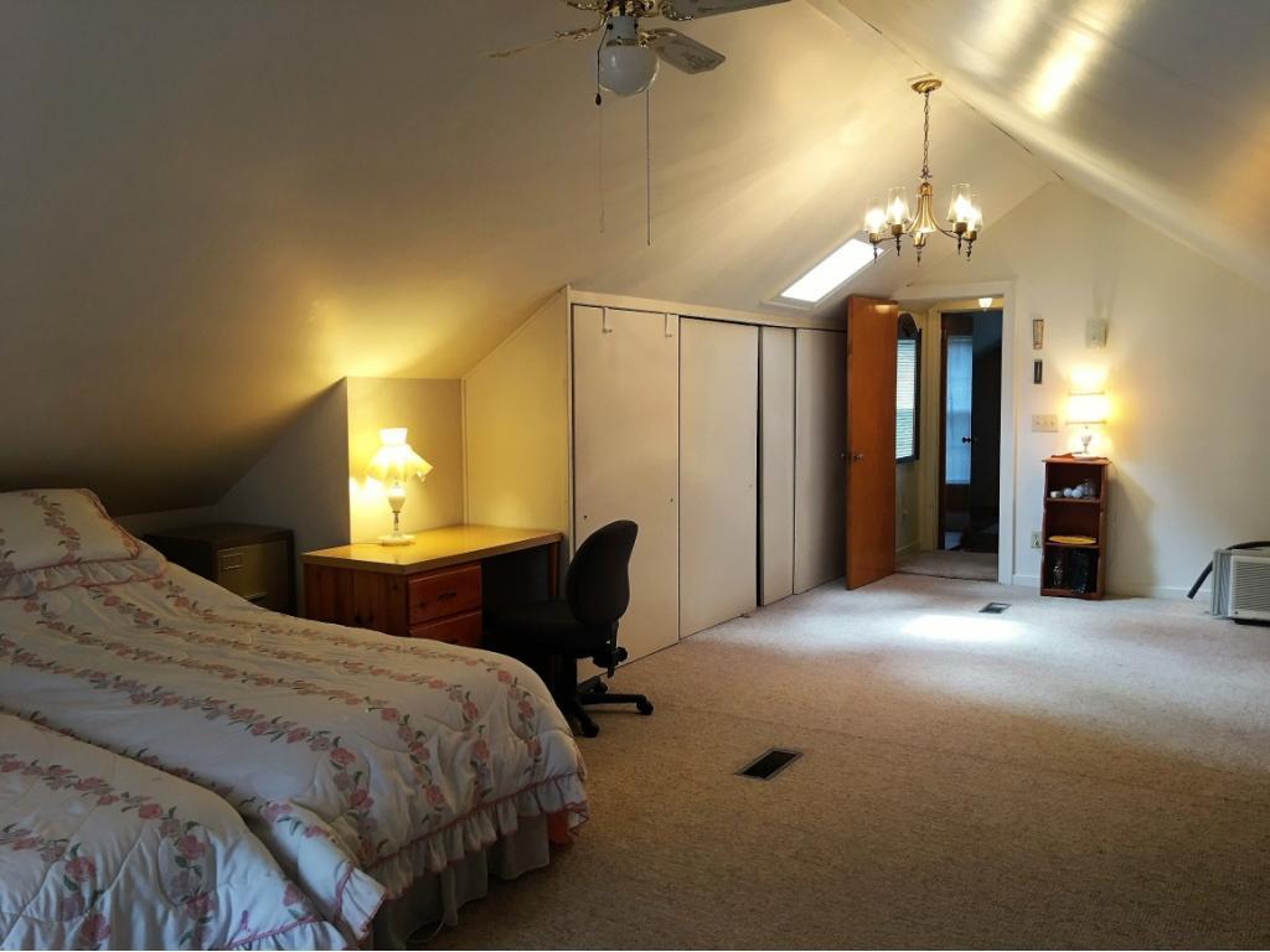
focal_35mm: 29
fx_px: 1064
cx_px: 635
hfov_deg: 61.7
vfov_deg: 48.2
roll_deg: +0.6
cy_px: 476
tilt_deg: -4.1
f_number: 2.2
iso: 32
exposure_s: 1/15
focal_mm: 4.15
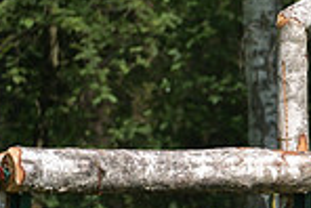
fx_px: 8492
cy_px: 125
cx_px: 578
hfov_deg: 2.1
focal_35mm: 982
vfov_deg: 1.4
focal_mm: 250
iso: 280
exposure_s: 1/1250
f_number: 5
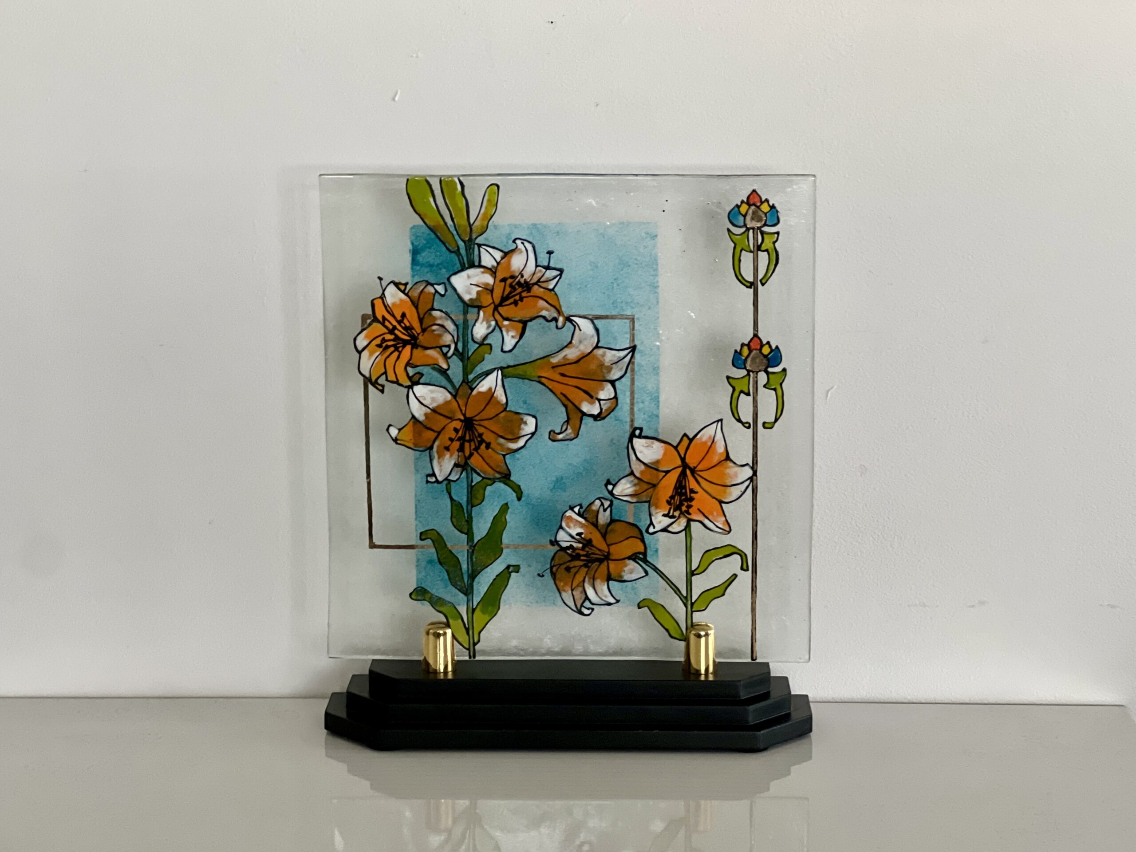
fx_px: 2527
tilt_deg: -13.4
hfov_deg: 25.3
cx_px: 568
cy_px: 426
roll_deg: +0.3
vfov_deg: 19.1
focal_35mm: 77
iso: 500
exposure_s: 1/21
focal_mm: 9
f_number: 2.8
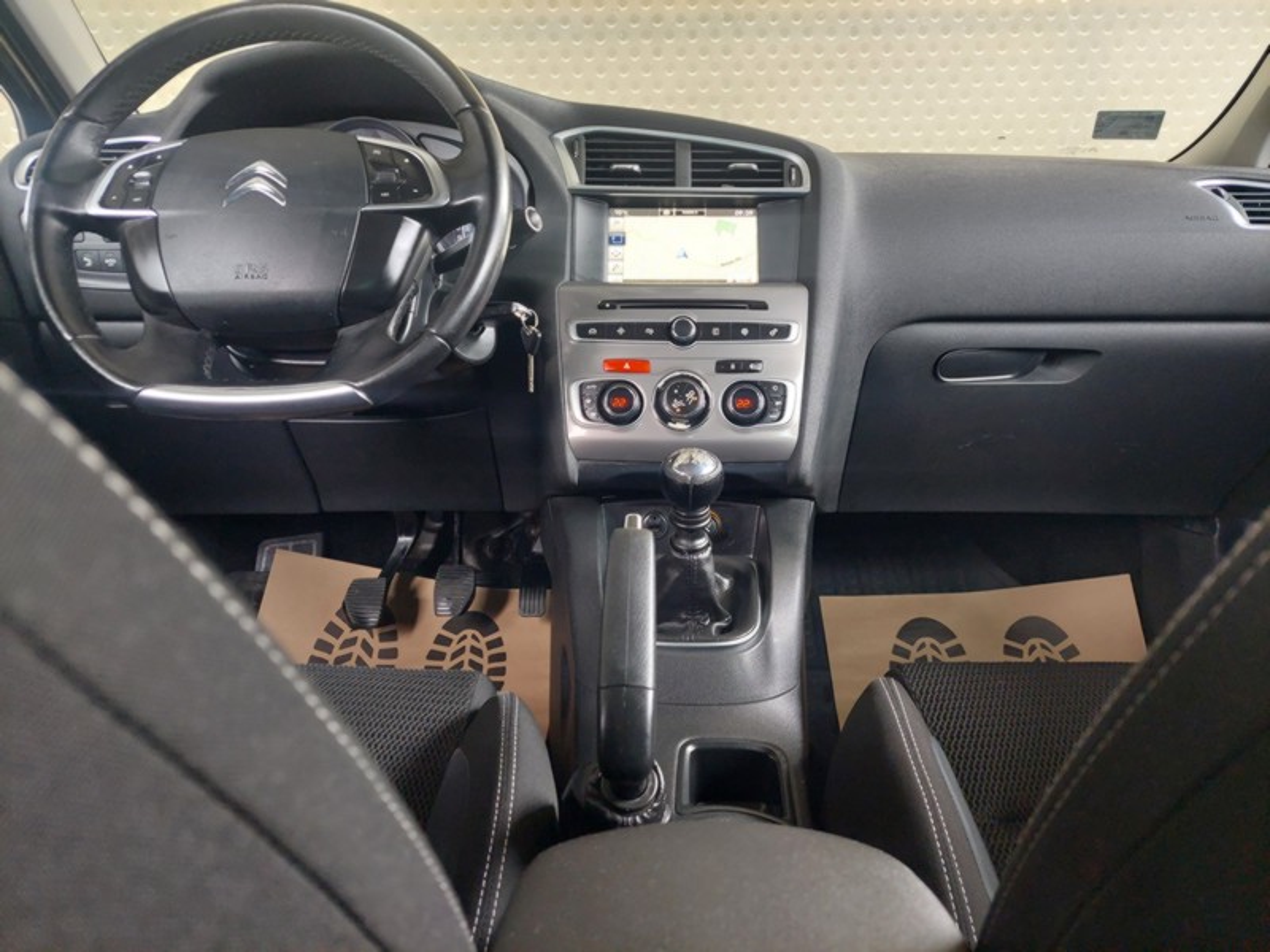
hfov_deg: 69.4
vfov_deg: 54.9
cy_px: 476
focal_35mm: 25
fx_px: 917
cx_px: 635
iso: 500
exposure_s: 1/50
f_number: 1.8
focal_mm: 5.23
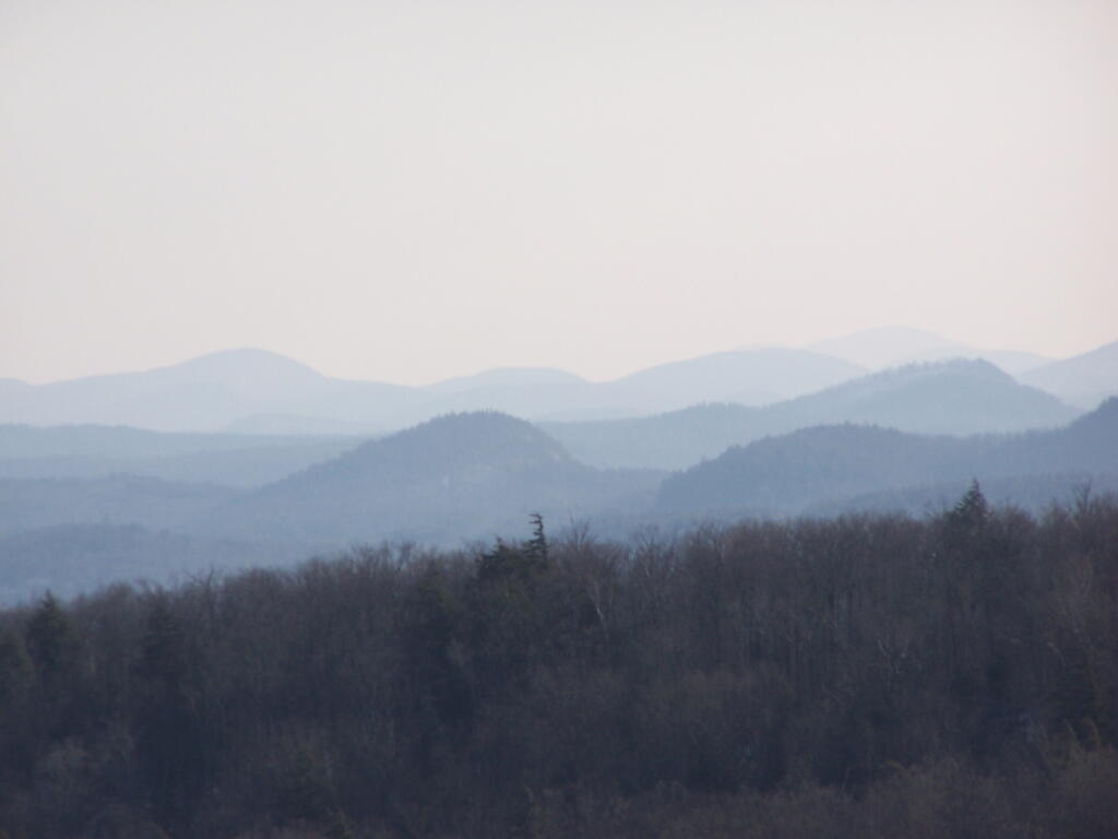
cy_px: 420
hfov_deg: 5.2
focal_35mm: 380
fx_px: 12273
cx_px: 559
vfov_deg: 3.9
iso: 80
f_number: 5
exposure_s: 1/640
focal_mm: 63
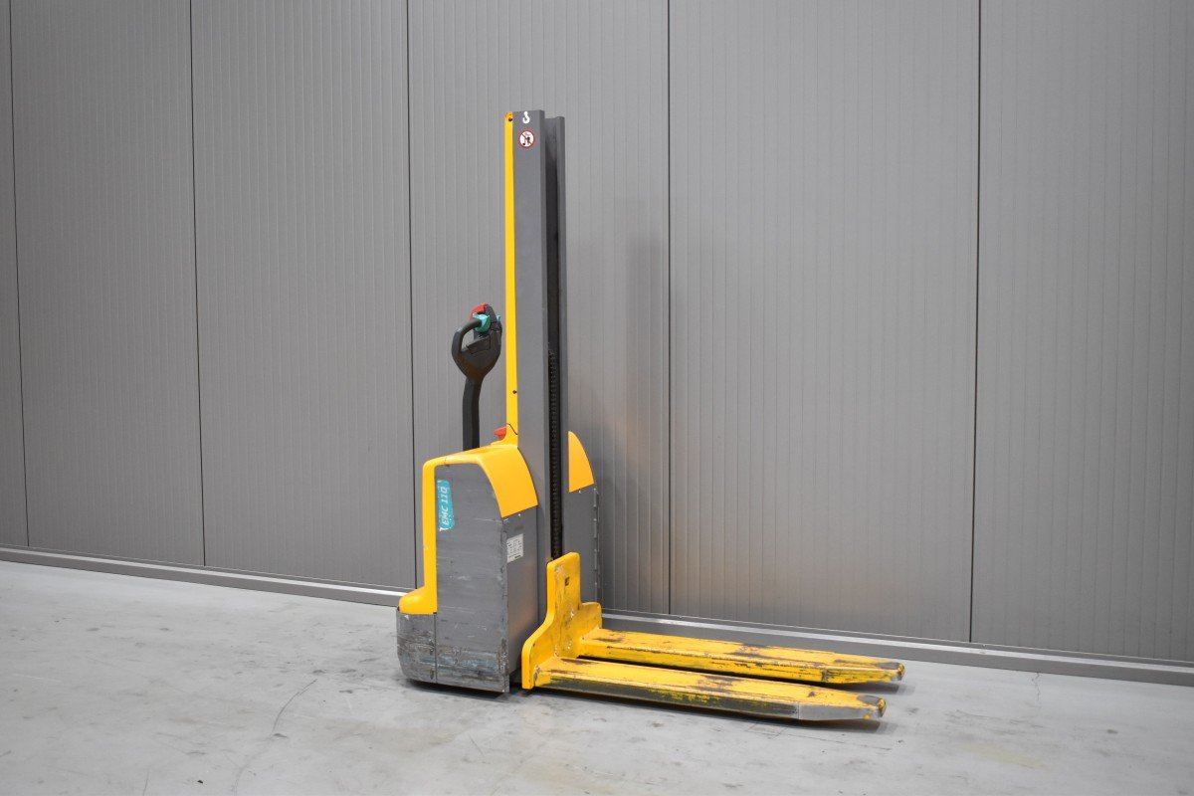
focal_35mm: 36
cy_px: 398
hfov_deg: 53.1
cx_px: 597
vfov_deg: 36.9
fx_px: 1194
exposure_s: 1/60
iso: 1250
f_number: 4.5
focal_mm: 24
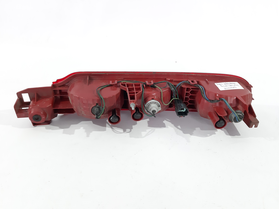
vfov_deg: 51.4
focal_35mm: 27
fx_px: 218
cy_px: 104
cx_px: 140
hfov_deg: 65.3
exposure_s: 1/50
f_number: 1.7
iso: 250
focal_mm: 3.93
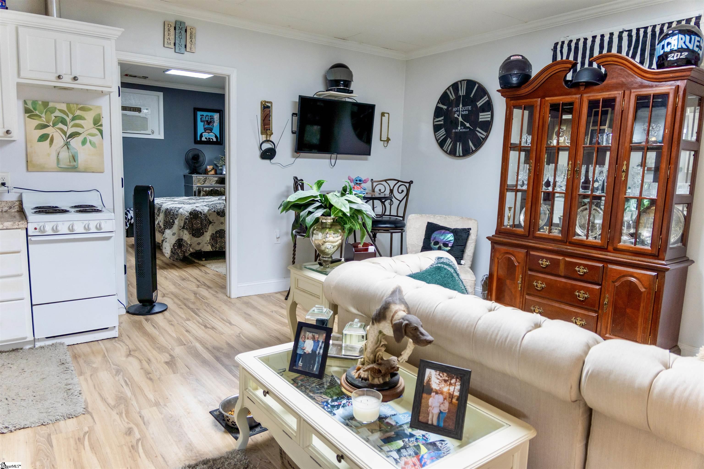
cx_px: 352
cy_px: 234
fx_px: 469
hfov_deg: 73.7
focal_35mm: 24
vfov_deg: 53.1
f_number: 3.5
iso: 250
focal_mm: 16
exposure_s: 1/30
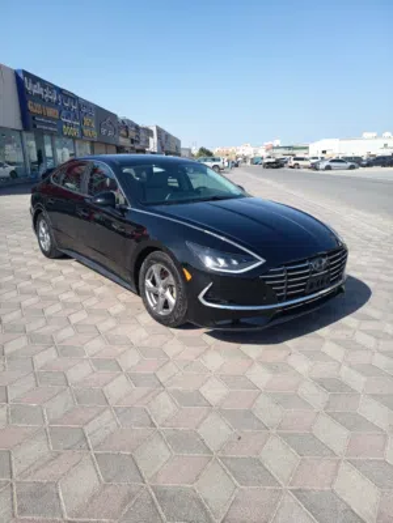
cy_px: 262
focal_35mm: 24
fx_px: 363
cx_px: 196
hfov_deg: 56.8
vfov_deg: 71.6
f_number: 1.7
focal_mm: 5.27
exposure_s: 1/422
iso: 50
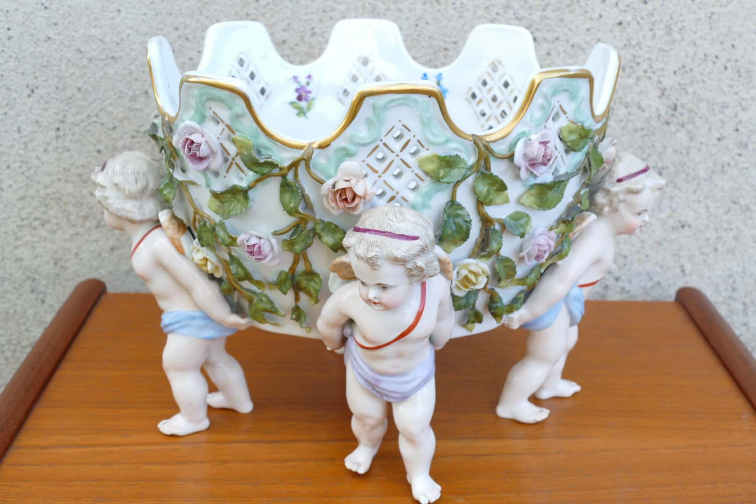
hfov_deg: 41.9
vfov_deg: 28.6
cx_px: 378
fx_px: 987
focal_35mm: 47
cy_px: 252
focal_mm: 17
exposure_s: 1/80
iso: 160
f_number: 4.5
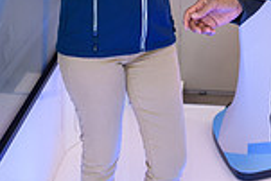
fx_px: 753
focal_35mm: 100
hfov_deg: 20.4
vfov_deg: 12.5
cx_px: 147
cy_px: -150
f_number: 3.2
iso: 1000
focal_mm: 26
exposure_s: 1/125
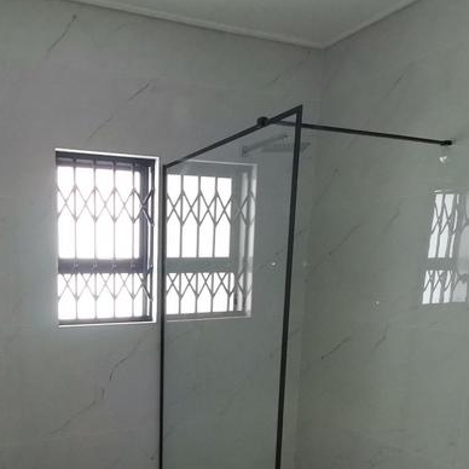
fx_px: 475
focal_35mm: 31
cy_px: 346
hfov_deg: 50.4
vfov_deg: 50.6
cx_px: 118
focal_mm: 1.78
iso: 125
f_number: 2.4
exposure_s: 1/50
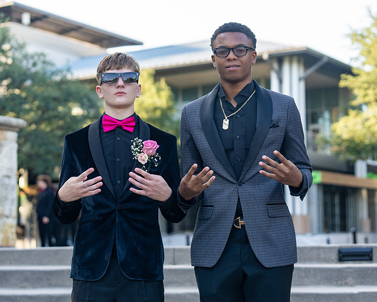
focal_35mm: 81
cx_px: 189
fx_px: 904
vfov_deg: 18.9
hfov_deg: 23.6
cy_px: 151
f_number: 3.5
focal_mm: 70
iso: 320
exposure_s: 1/320
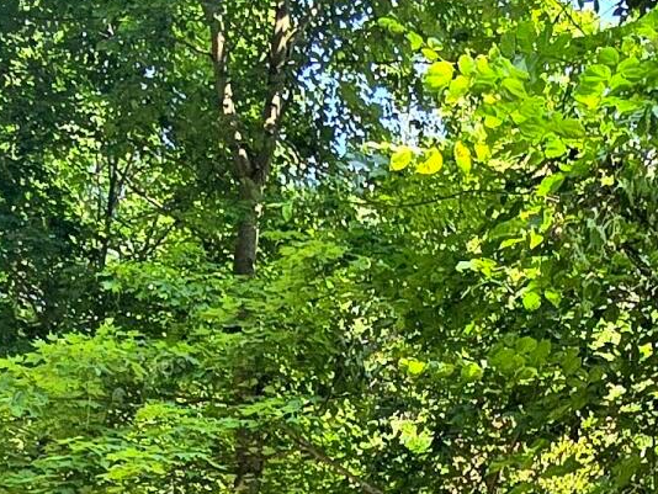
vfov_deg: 17.0
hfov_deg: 26.0
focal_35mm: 73
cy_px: 856
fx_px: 1388
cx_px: 556
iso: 50
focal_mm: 2.2
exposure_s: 1/556
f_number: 2.2
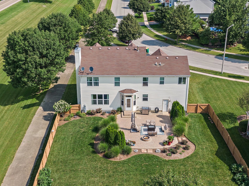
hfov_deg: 39.7
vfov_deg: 30.2
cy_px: 93
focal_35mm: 48
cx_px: 124
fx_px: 345
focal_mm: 8.6
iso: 100
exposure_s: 1/500
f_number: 3.8
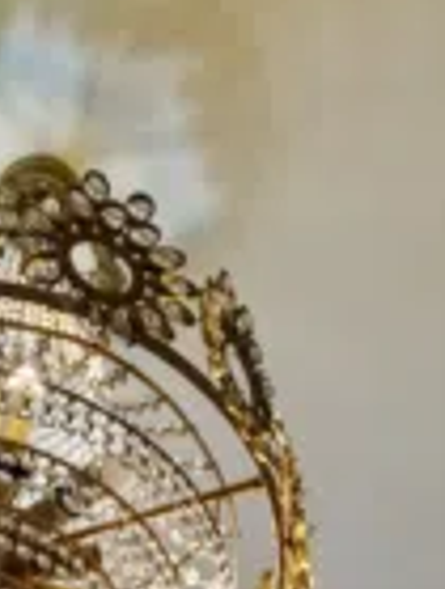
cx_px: -42
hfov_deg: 21.2
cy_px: 674
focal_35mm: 66
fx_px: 1126
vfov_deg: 26.6
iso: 334
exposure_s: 1/50
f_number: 1.6
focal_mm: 4.09
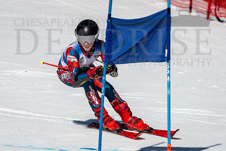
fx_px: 4540
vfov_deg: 1.9
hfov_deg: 2.9
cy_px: 84
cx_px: 91
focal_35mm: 723
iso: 200
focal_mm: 400
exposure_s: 1/2000
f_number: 8
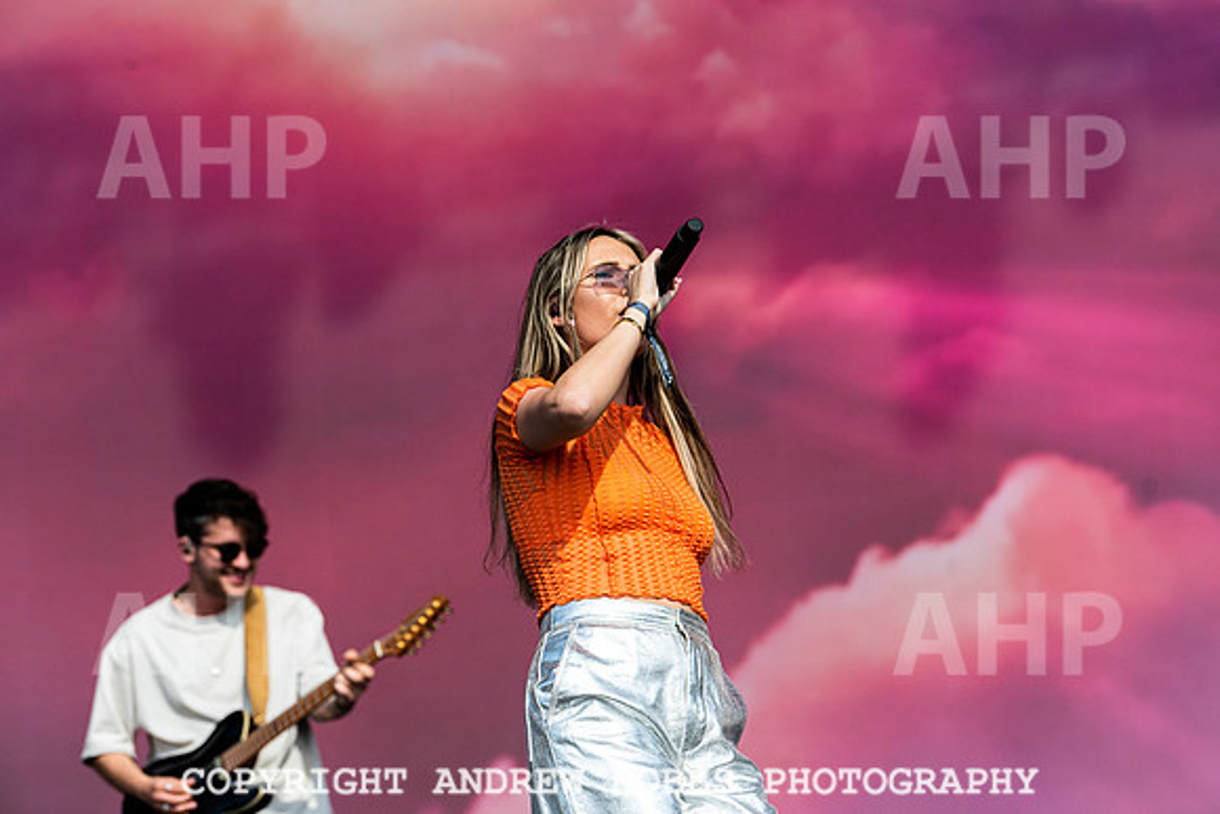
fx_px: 4558
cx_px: 631
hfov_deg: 15.2
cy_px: 393
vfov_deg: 10.2
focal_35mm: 134
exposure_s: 1/2000
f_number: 5
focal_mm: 130
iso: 200
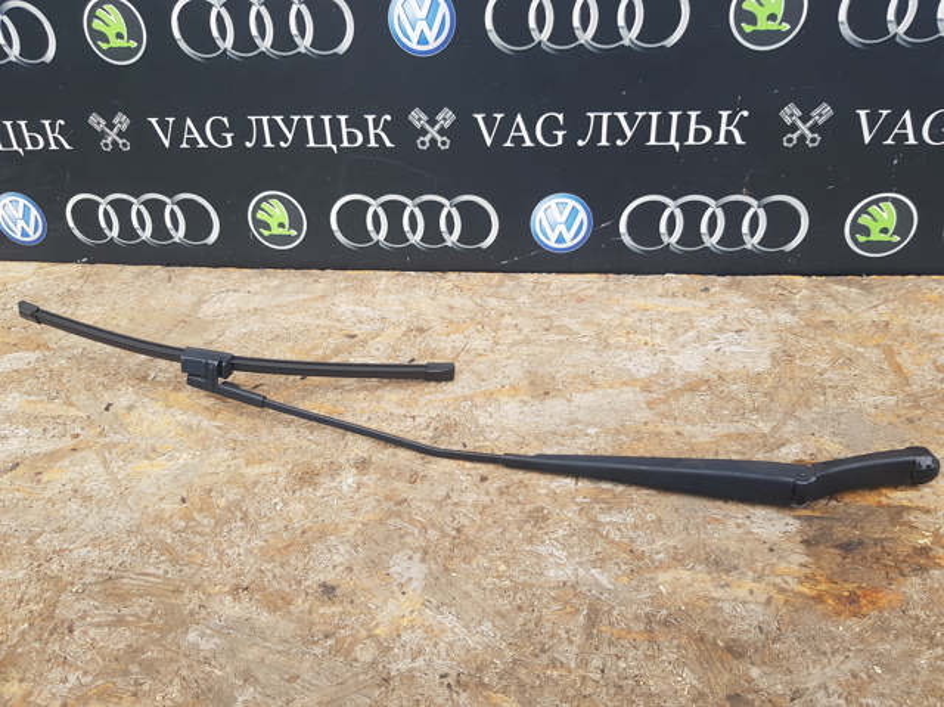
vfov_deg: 53.0
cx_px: 472
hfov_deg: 67.3
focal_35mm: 26
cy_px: 354
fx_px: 709
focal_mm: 4.2
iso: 40
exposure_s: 1/214
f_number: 1.7
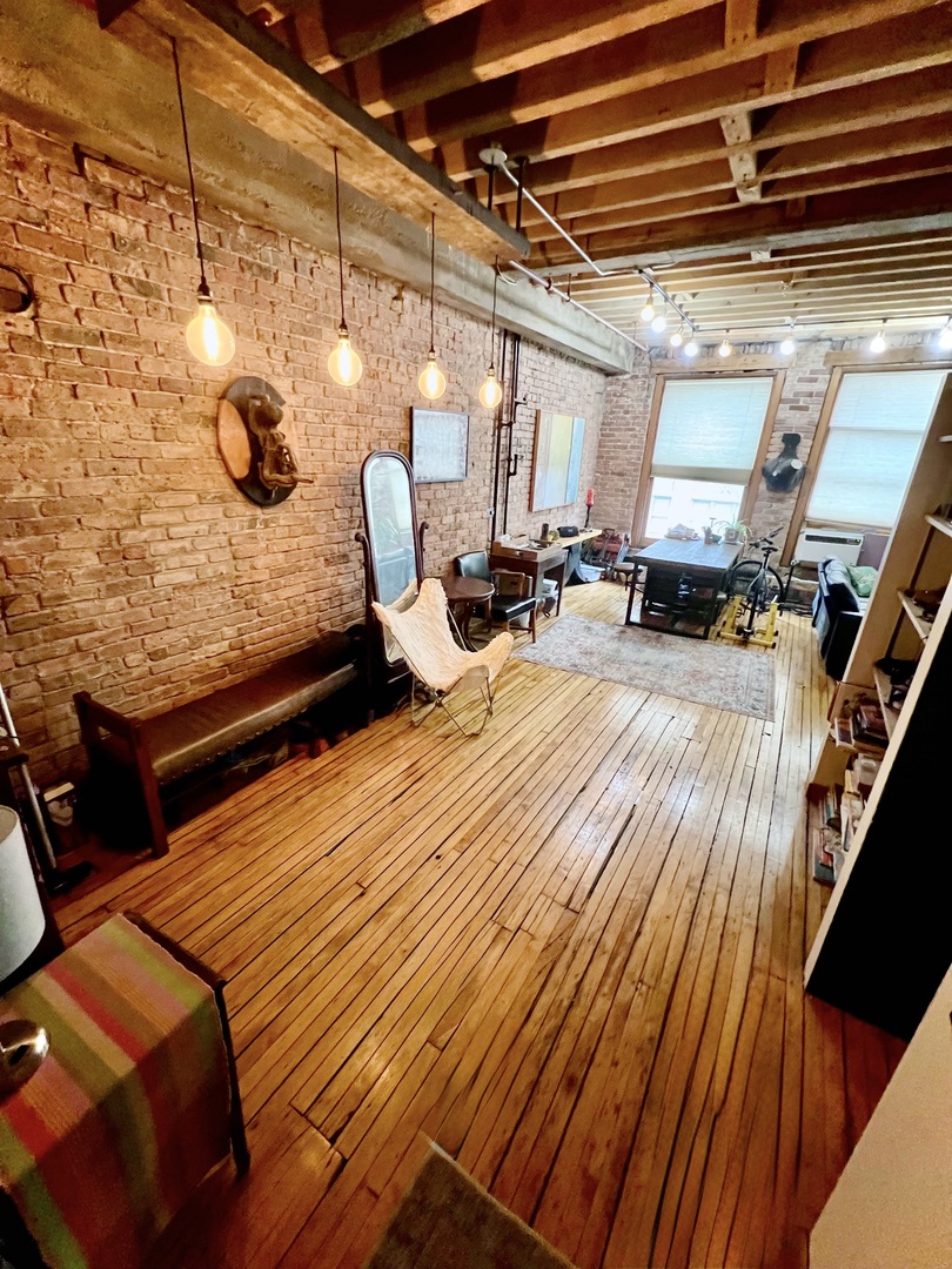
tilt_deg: -21.0
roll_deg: -2.3
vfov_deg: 106.2
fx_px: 477
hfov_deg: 89.9
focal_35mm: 13
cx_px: 476
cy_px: 634
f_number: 1.8
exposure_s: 1/40
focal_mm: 1.57
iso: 800
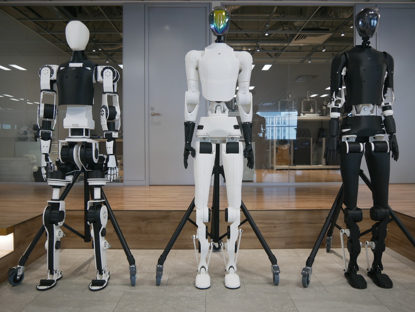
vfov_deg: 49.7
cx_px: 208
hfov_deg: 63.4
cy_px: 156
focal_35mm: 28
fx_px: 336
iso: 320
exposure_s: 1/60
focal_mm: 14
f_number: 3.5
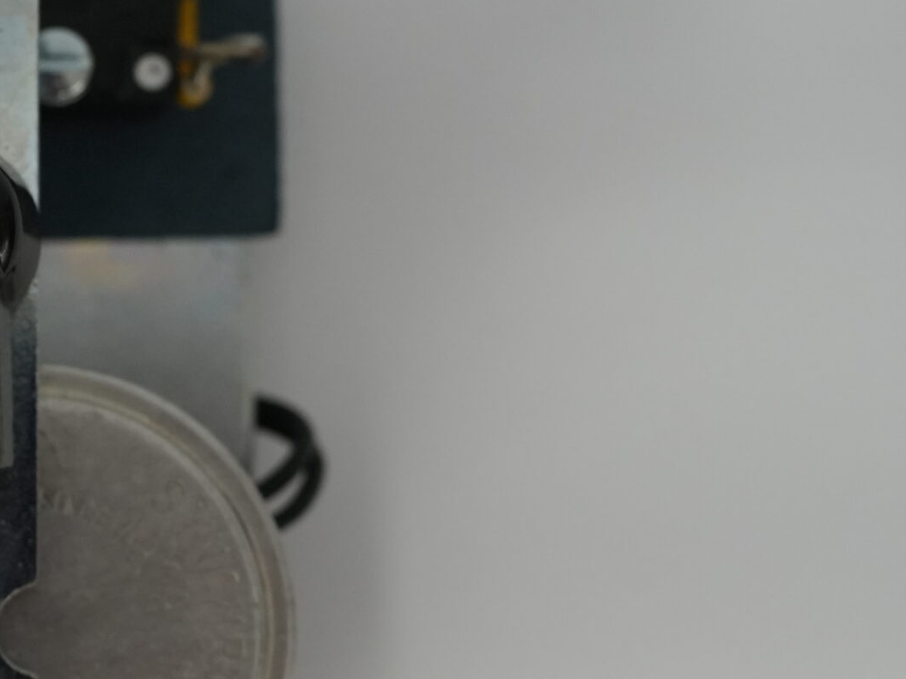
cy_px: 377
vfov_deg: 17.6
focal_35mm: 84
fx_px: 2198
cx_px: -126
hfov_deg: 21.9
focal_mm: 24
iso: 1000
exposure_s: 1/160
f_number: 4
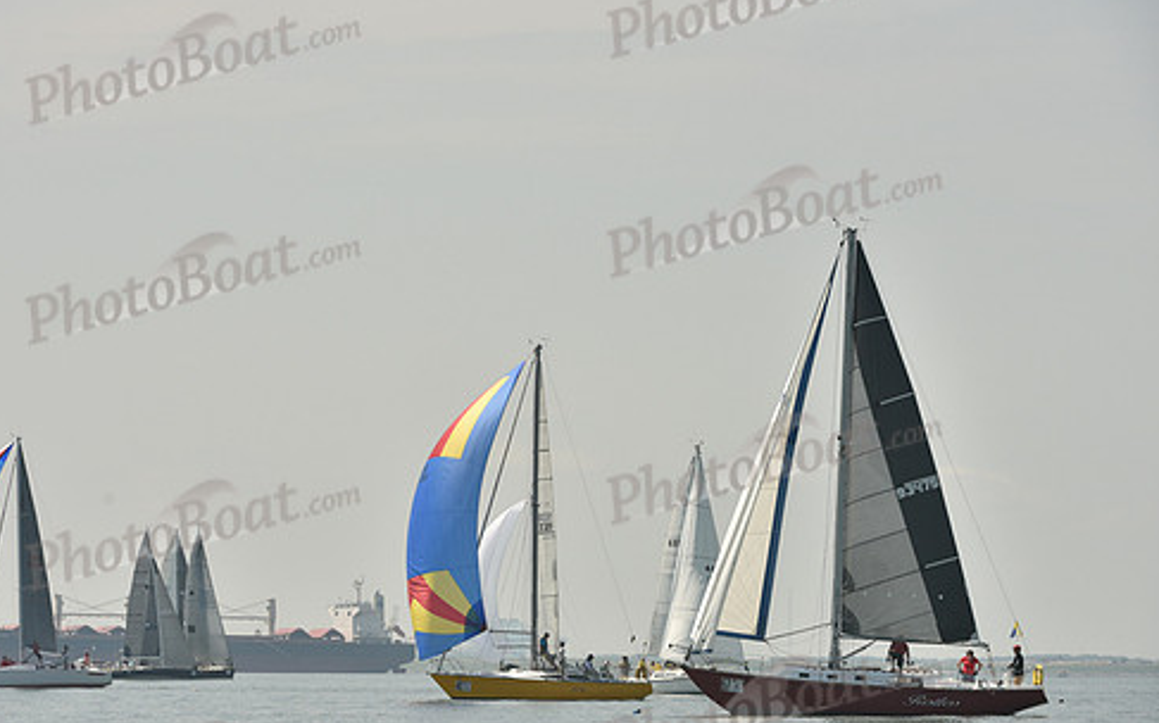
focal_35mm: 243
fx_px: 7673
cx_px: 485
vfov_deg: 5.4
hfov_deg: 8.6
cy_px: 372
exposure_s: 1/1250
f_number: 8
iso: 320
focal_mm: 200
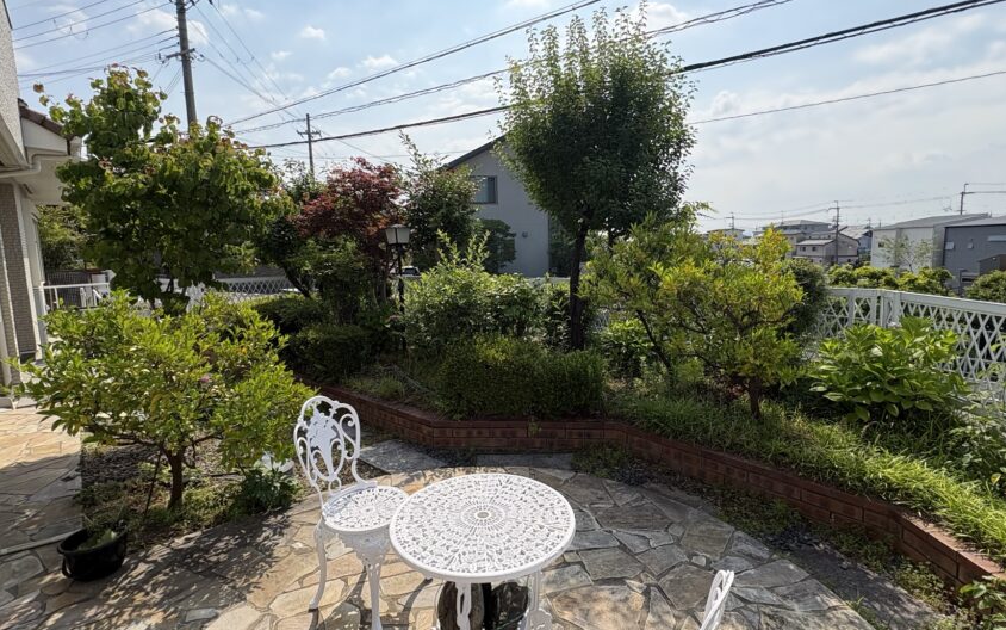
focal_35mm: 18
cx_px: 514
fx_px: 494
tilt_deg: -5.8
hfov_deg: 91.1
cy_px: 305
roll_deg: +1.3
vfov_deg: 65.0
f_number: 2.2
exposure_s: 1/1506
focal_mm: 2.22
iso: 64
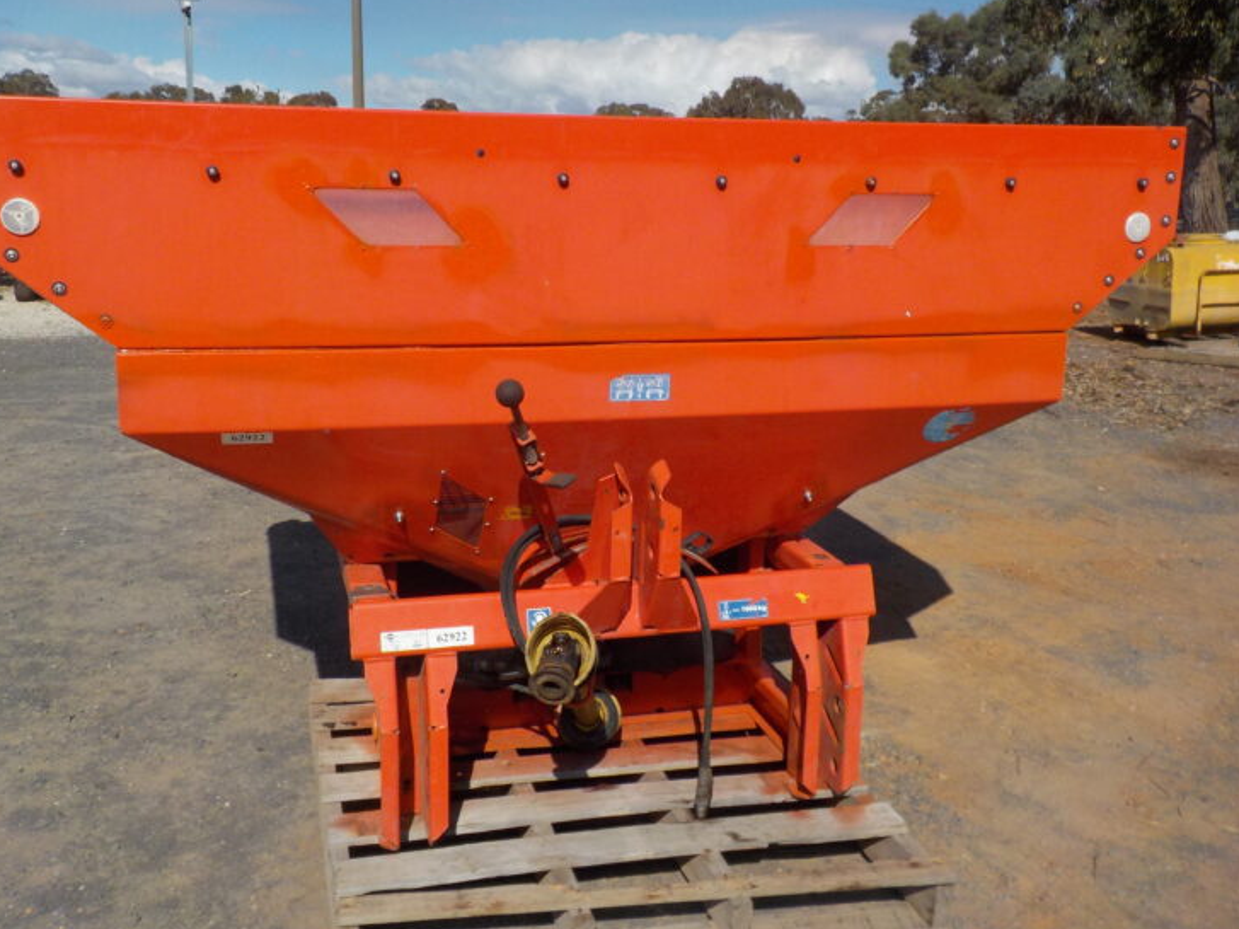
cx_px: 591
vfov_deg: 42.9
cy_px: 419
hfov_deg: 55.3
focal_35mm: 33
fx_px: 1181
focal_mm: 4.1
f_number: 6.6
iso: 125
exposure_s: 1/640
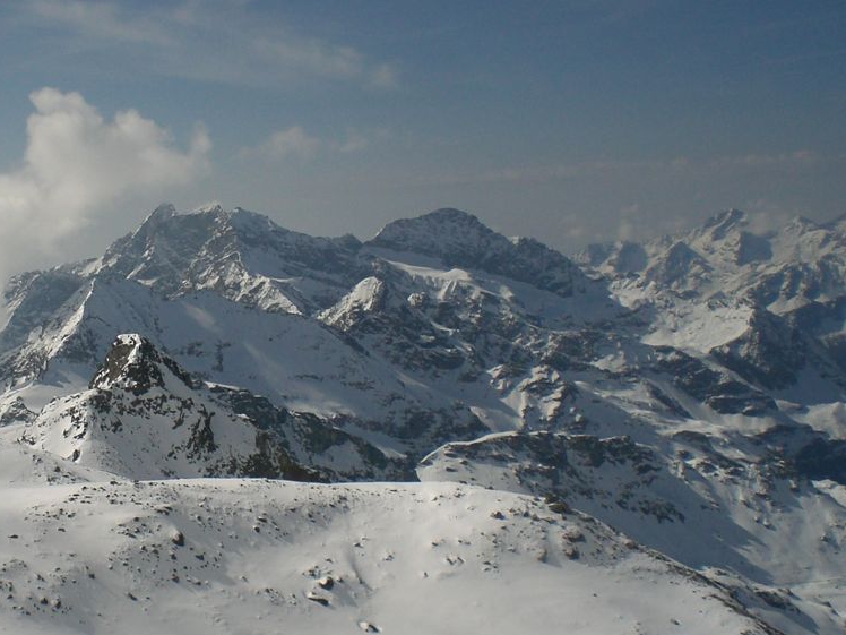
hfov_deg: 29.2
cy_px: 344
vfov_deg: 22.6
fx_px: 1589
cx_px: 169
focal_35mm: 65
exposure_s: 1/2000
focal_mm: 6.3
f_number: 4.4
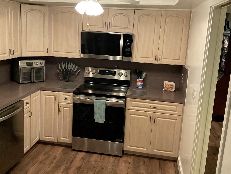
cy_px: 75
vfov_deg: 39.6
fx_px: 240
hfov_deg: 51.3
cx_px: 108
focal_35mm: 36
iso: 200
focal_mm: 3
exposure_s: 1/60
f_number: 1.8
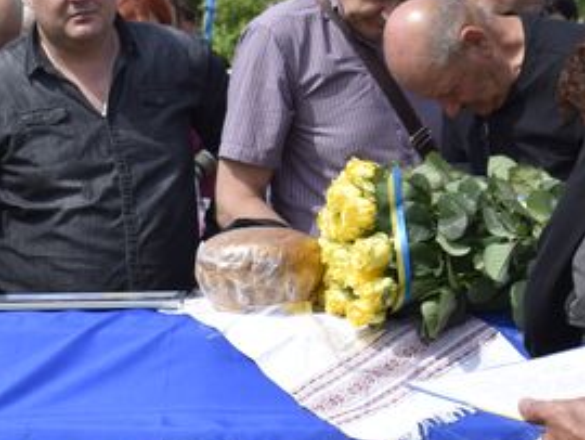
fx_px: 3727
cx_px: -56
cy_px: 357
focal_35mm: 220
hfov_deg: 8.9
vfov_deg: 6.7
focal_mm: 55
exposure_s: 1/200
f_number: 9
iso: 100
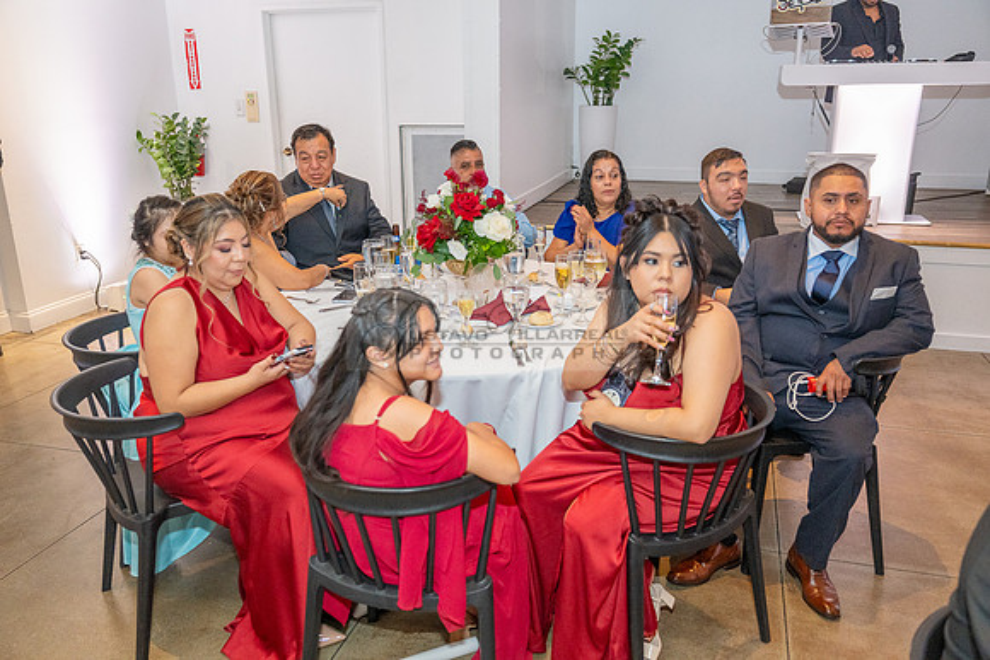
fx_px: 811
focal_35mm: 30
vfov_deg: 44.3
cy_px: 330
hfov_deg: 62.8
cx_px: 495
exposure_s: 1/200
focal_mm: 29.5
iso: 2000
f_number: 2.8
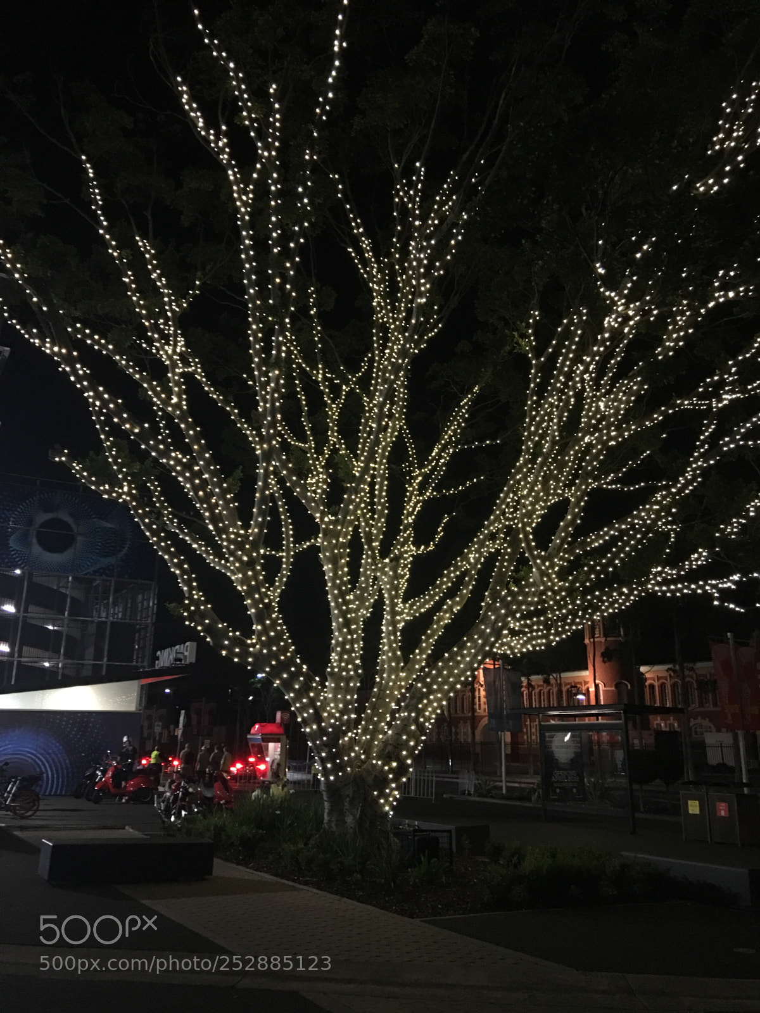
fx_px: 849
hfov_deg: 48.2
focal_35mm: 29
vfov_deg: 61.7
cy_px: 506
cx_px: 380
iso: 125
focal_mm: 4.15
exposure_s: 1/8
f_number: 2.2
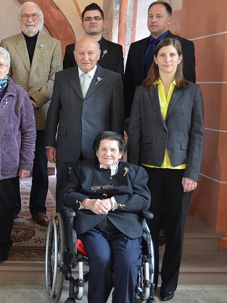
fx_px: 444
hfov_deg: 27.0
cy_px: 150
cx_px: -3
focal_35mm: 51
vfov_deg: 37.7
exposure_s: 1/50
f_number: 3.8
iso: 800
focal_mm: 23
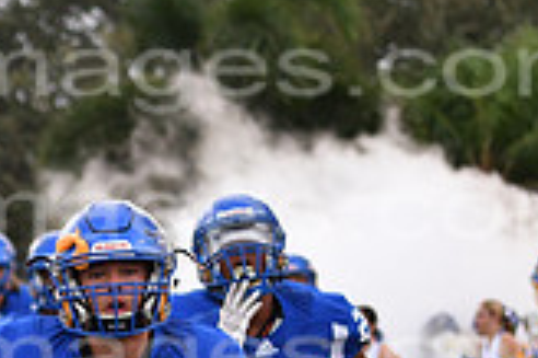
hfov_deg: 5.5
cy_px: 432
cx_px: -121
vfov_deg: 3.7
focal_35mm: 372
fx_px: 5554
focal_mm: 70
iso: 800
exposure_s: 1/1000
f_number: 3.2
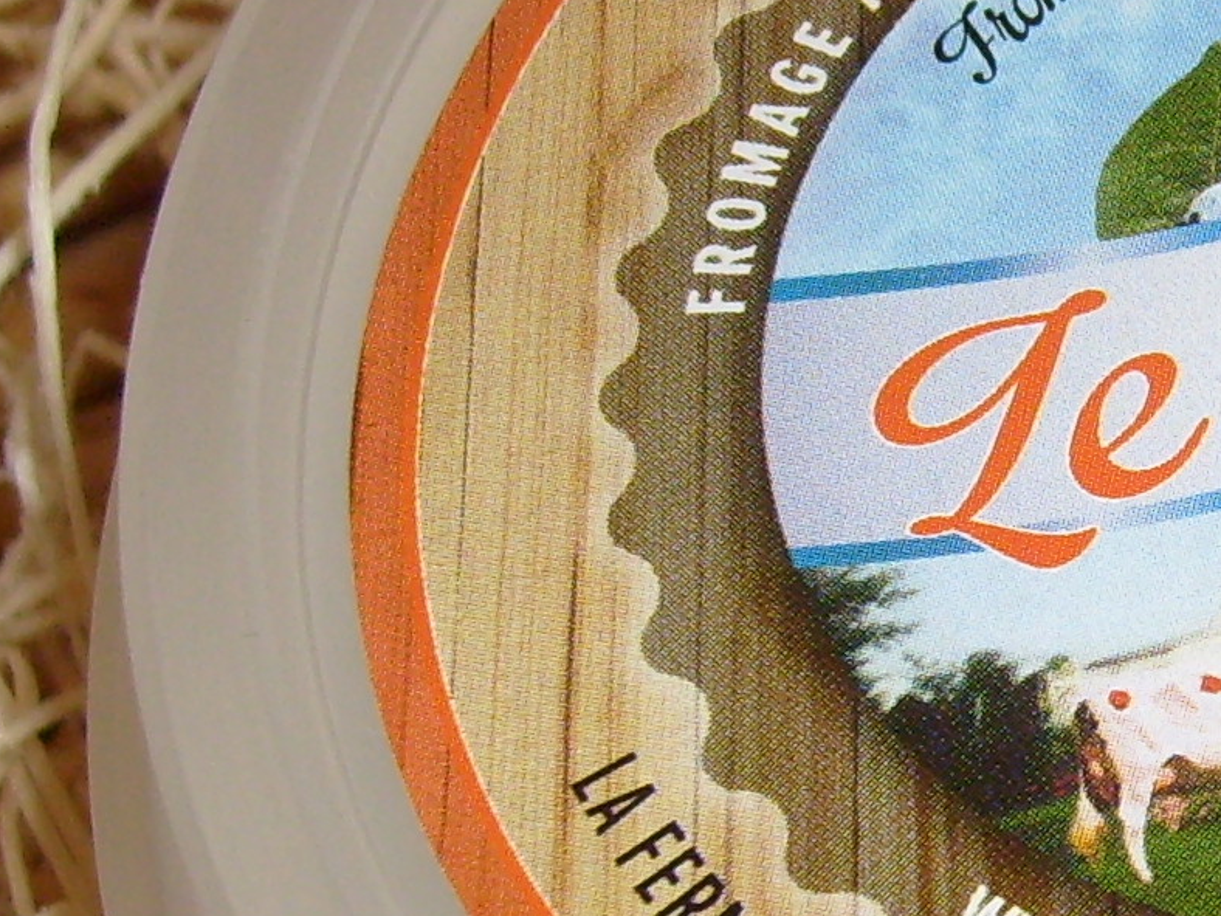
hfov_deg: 15.1
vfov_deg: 11.9
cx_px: 1580
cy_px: 552
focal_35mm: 125
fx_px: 4409
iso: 100
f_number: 2.8
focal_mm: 5.8
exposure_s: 1/45
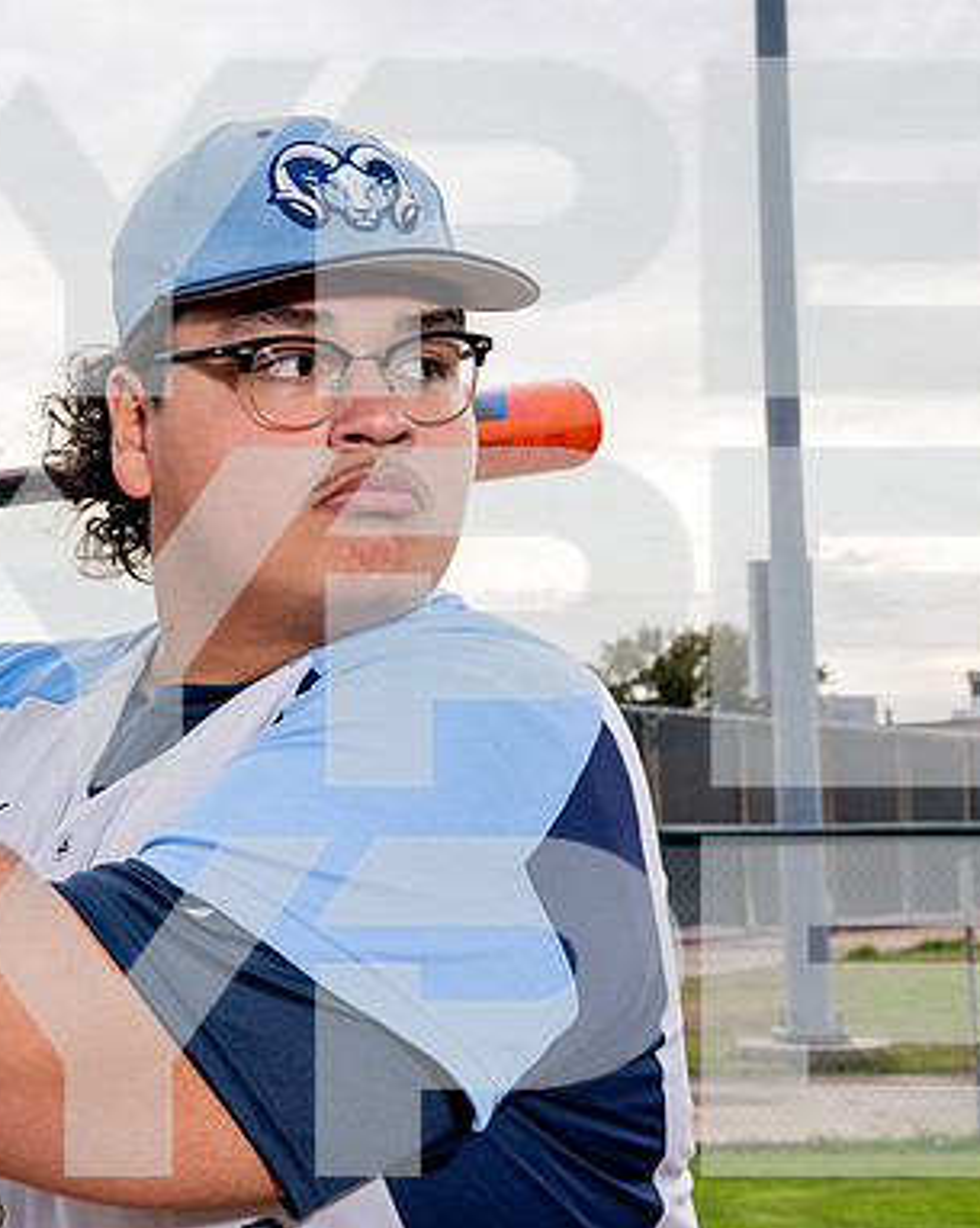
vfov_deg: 24.8
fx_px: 2795
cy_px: 619
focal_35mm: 77
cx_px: 263
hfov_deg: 19.8
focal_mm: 54
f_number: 11
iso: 160
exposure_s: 1/250
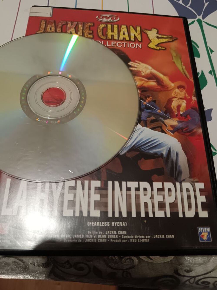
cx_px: 108
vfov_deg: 65.3
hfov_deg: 51.4
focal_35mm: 27
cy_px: 145
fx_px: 226
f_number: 1.9
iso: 1388
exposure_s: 1/24
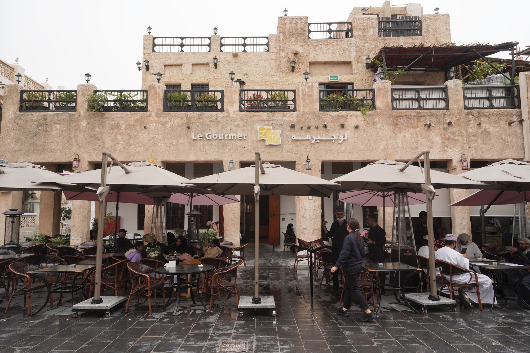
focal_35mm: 24
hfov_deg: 73.7
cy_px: 176
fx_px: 353
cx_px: 265
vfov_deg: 53.1
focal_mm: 24
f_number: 13
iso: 400
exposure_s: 1/100
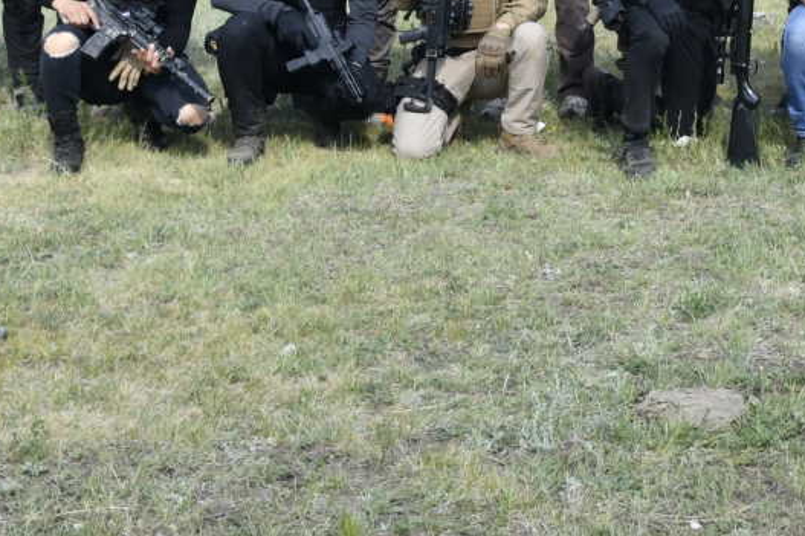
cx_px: 689
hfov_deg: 21.3
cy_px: -202
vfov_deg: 13.9
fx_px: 2101
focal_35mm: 94
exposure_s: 1/250
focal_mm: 22
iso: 320
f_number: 11
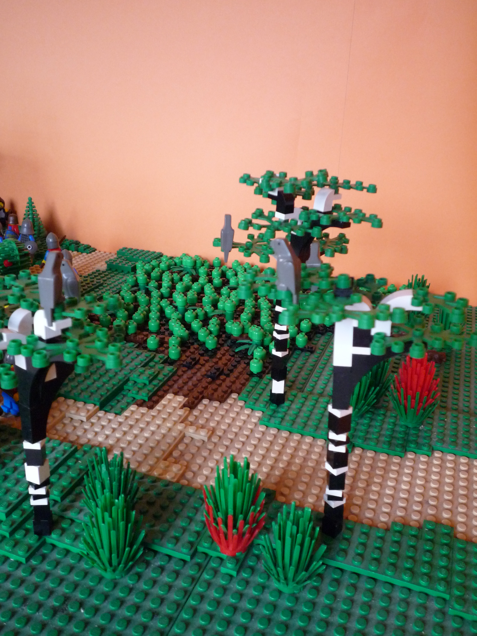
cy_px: 318
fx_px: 606
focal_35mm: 33
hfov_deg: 42.9
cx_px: 238
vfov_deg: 55.4
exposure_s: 1/25
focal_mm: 5.8
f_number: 3.6
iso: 400
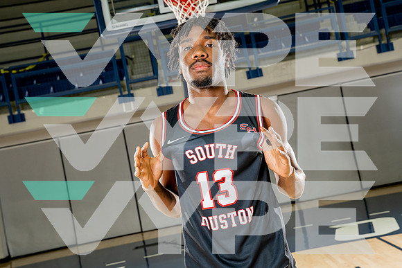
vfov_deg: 27.0
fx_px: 558
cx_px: 201
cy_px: 134
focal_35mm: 50
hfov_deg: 39.6
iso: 640
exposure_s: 1/250
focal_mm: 50
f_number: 7.1
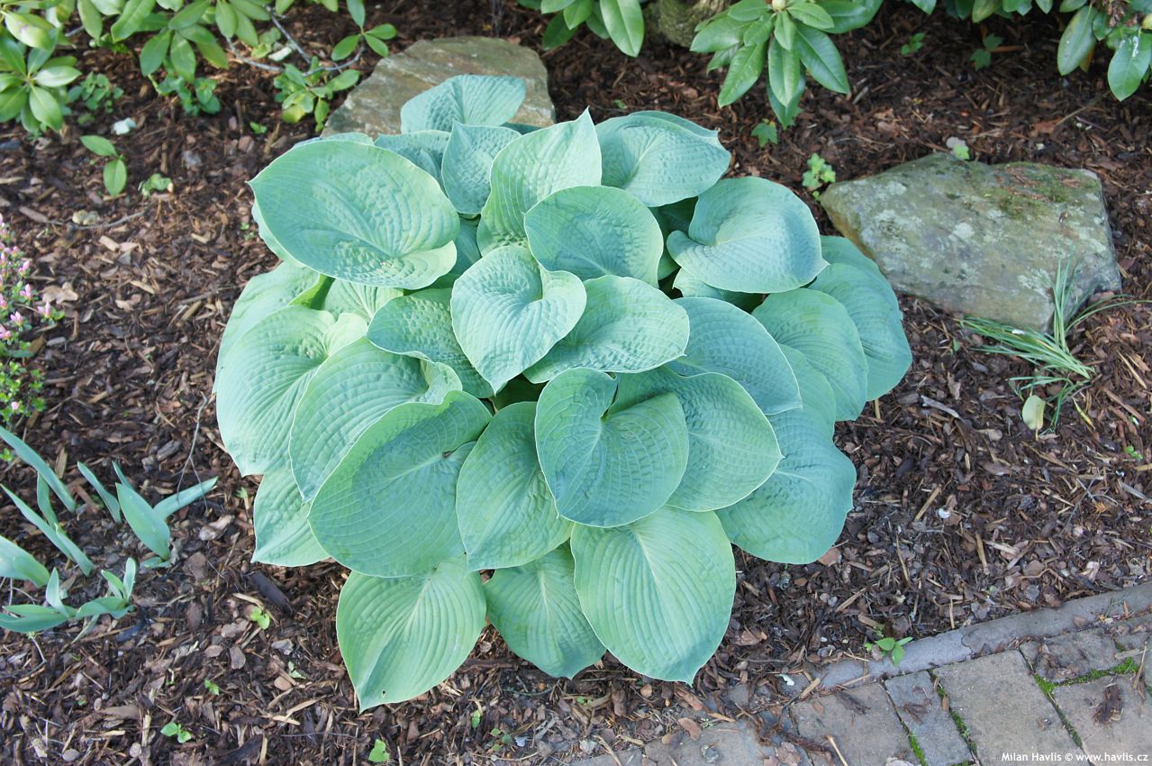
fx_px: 1055
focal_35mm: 33
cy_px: 383
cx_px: 576
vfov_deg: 39.9
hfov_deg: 57.3
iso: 200
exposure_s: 1/40
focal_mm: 22
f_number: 4.5
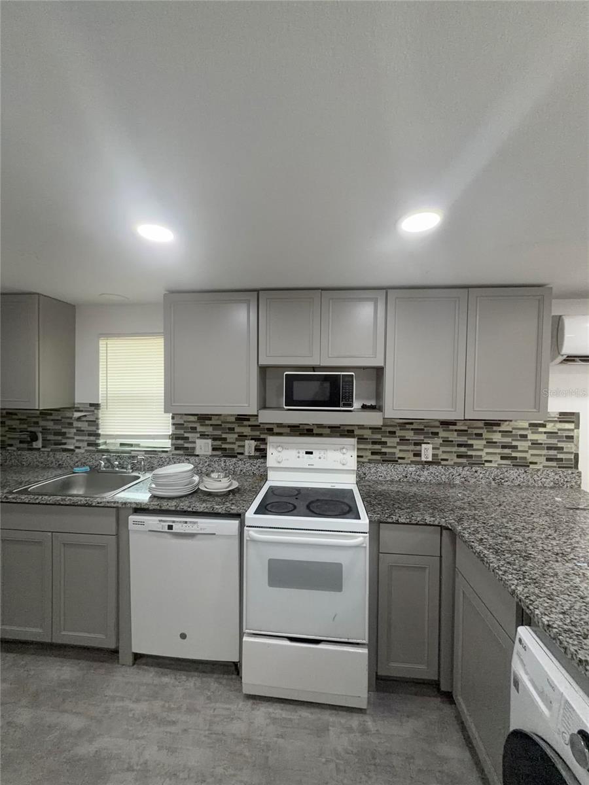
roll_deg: -1.5
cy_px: 392
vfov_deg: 102.1
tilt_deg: +0.3
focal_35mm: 14
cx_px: 294
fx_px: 318
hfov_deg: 85.7
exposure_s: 1/120
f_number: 2.2
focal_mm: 2.22
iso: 200
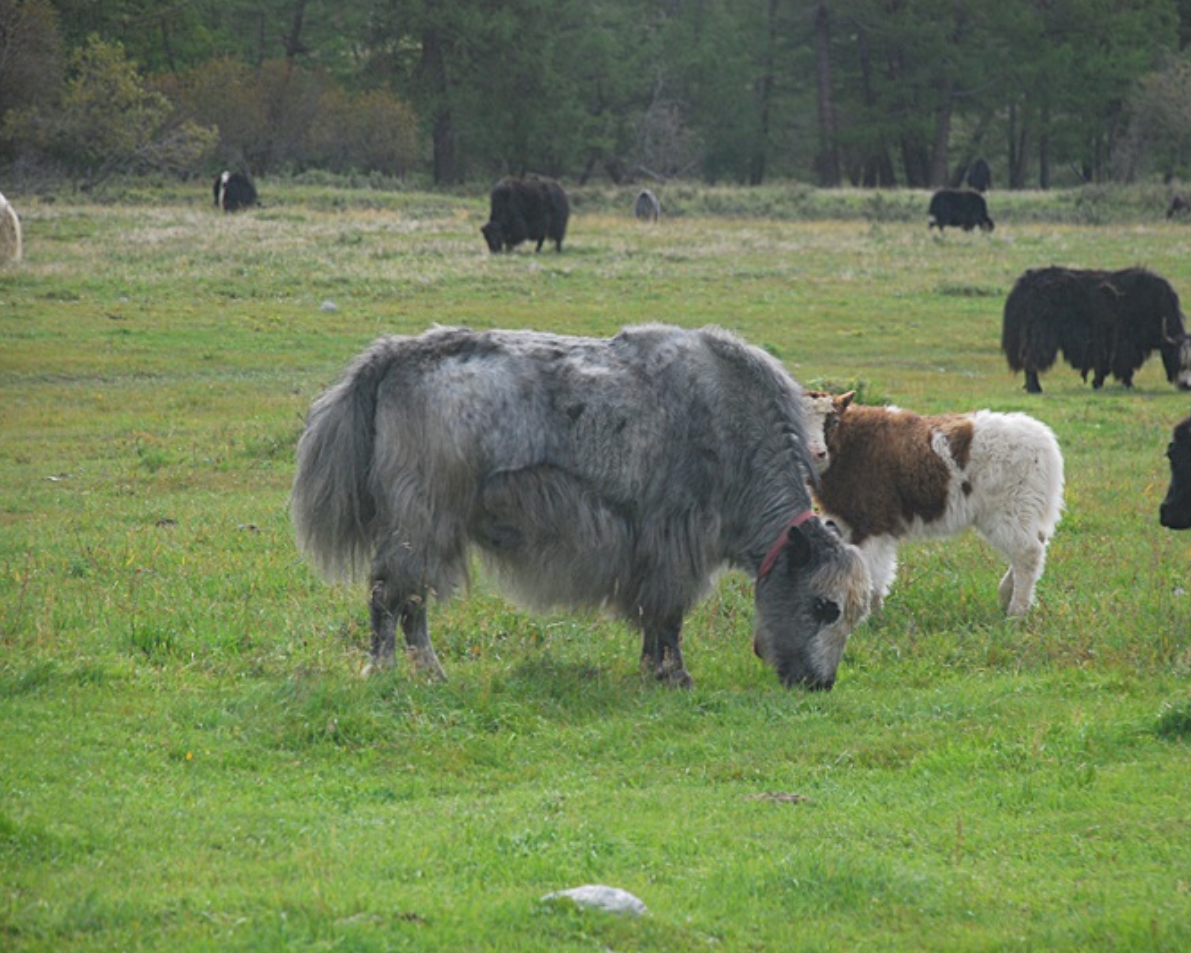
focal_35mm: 190
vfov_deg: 8.1
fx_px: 6697
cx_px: 668
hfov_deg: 10.2
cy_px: 475
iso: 400
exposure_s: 1/500
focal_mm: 112
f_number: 5.6
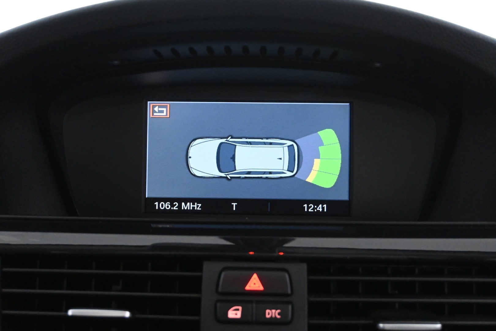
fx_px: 599
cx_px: 248
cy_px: 166
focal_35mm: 44
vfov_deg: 30.8
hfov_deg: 45.0
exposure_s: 1/40
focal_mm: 29
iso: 6400
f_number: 4.8
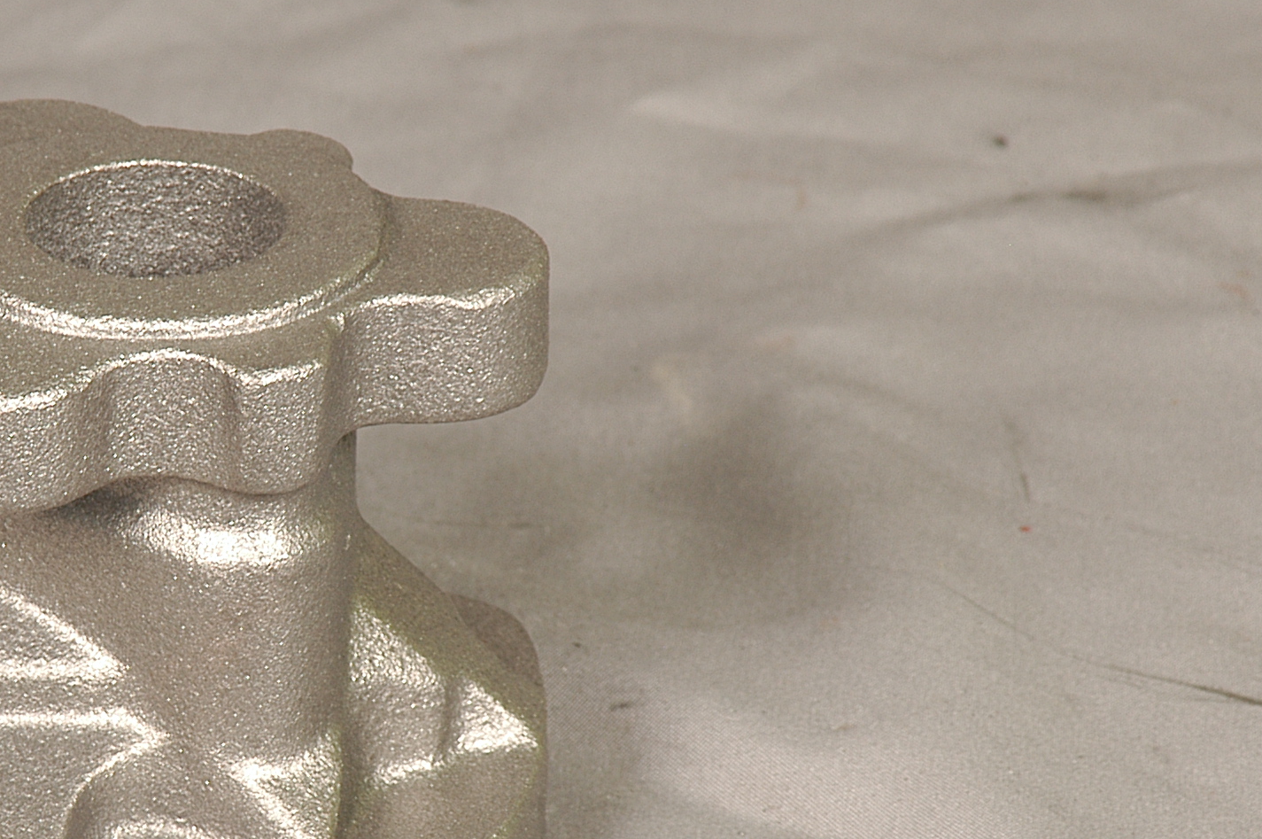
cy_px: 428
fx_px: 13307
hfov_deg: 5.4
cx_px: 113
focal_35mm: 380
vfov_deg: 3.6
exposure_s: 1/125
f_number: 10
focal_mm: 120
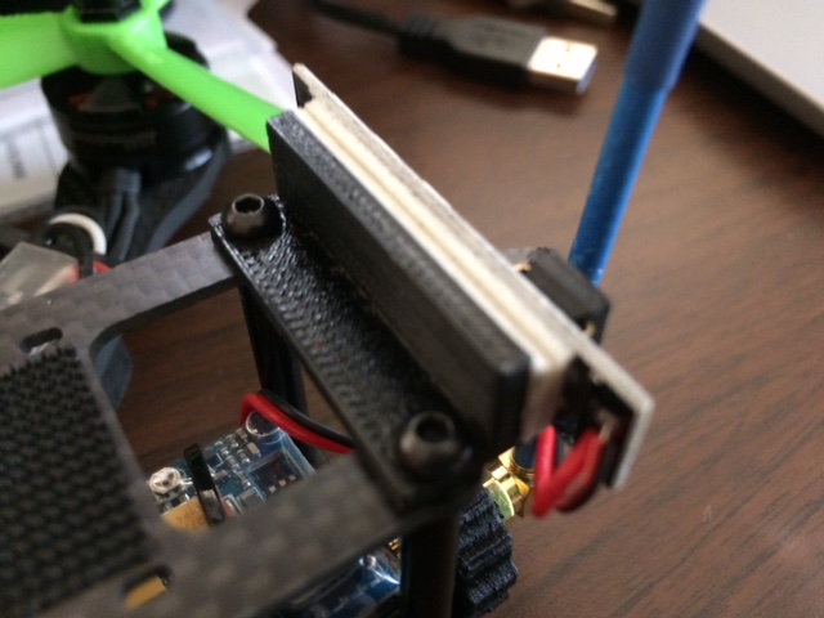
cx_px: 412
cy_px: 309
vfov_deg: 48.2
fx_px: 690
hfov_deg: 61.7
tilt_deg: -48.3
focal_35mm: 29
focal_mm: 4.15
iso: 320
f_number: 2.2
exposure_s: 1/24
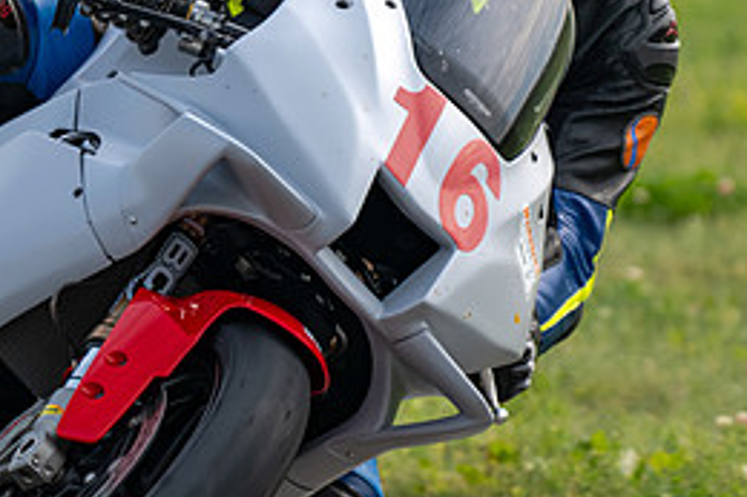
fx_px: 31104
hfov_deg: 1.4
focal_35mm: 1500
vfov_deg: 0.9
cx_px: 113
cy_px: 119
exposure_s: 1/1250
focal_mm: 600
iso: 450
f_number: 6.3
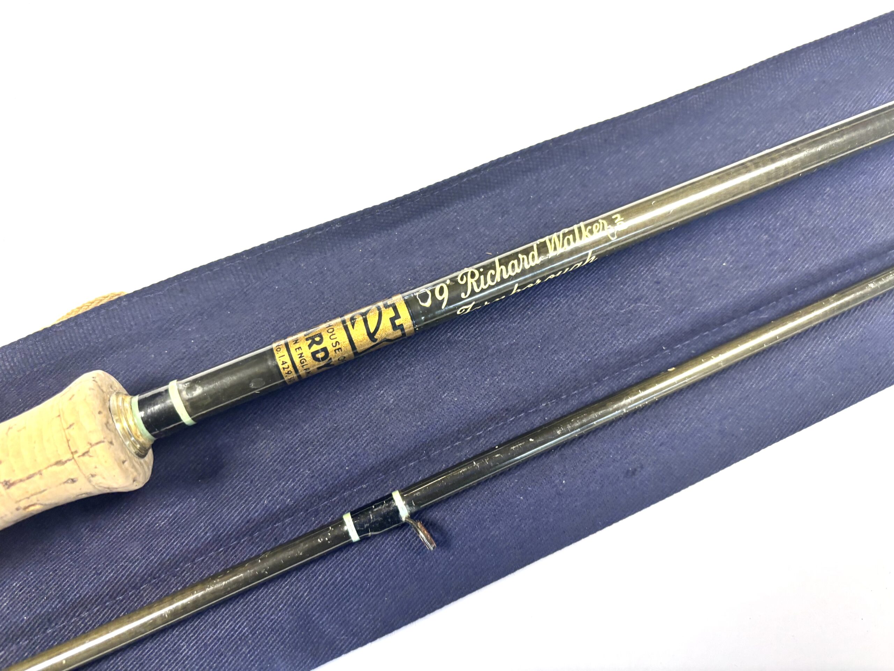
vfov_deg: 53.1
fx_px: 671
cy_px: 336
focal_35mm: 26
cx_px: 447
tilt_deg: -79.1
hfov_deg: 67.3
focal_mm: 5.96
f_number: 1.6
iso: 125
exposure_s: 1/100
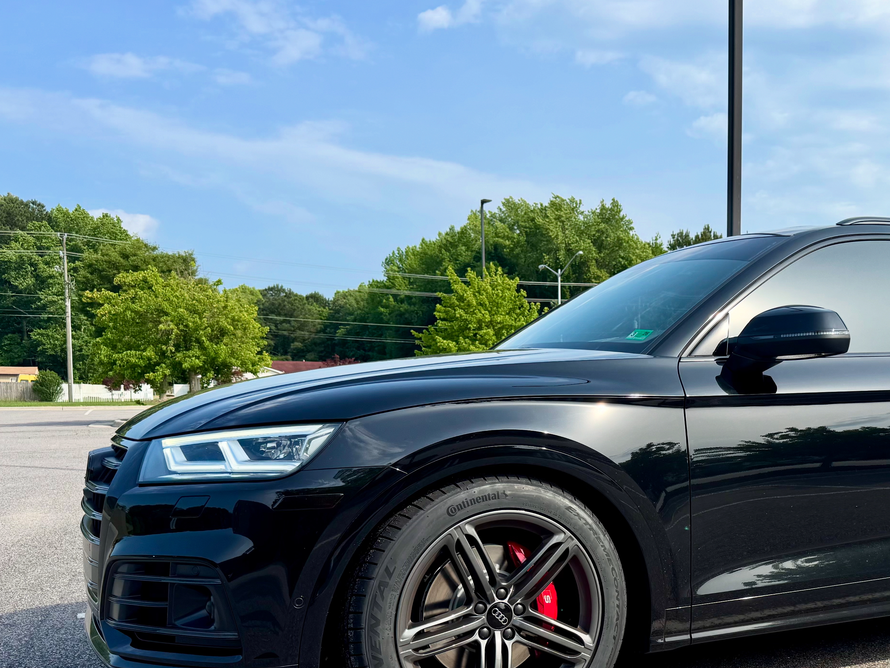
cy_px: 466
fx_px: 951
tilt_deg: -5.1
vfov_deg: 38.1
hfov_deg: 48.5
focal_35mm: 37
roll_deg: -0.9
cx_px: 650
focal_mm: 6.76
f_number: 1.78
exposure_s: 1/3413
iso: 80
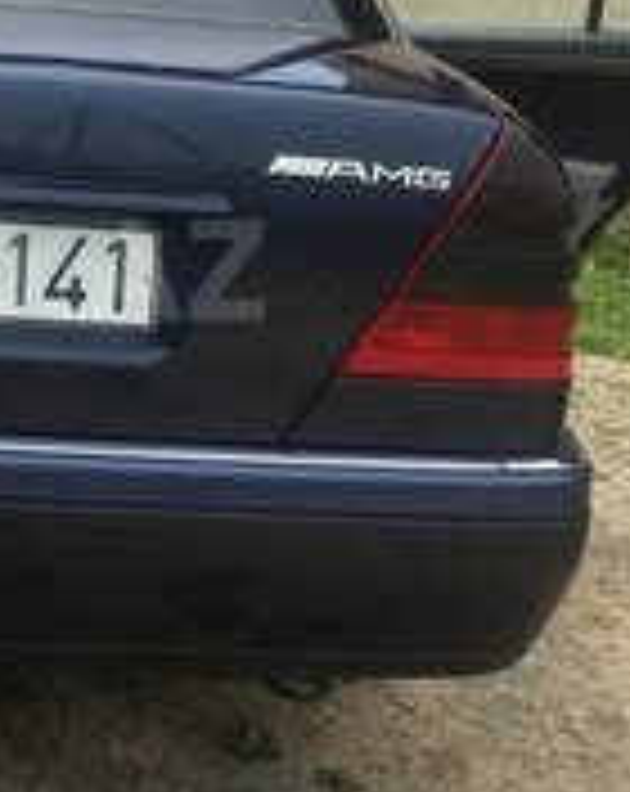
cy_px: 270
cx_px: -81
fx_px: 1871
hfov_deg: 18.3
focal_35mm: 80
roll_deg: -8.6
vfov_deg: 23.8
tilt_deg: -7.7
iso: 32
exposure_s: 1/1319
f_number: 2.2
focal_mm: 4.15
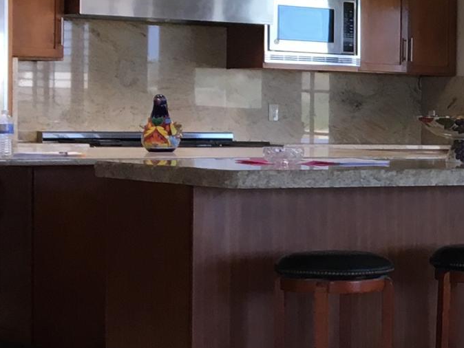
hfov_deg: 14.0
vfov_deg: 11.5
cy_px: 186
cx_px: 766
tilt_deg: -2.9
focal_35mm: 129
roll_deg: -0.5
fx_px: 1730
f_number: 2.2
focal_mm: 4.15
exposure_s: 1/40
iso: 25
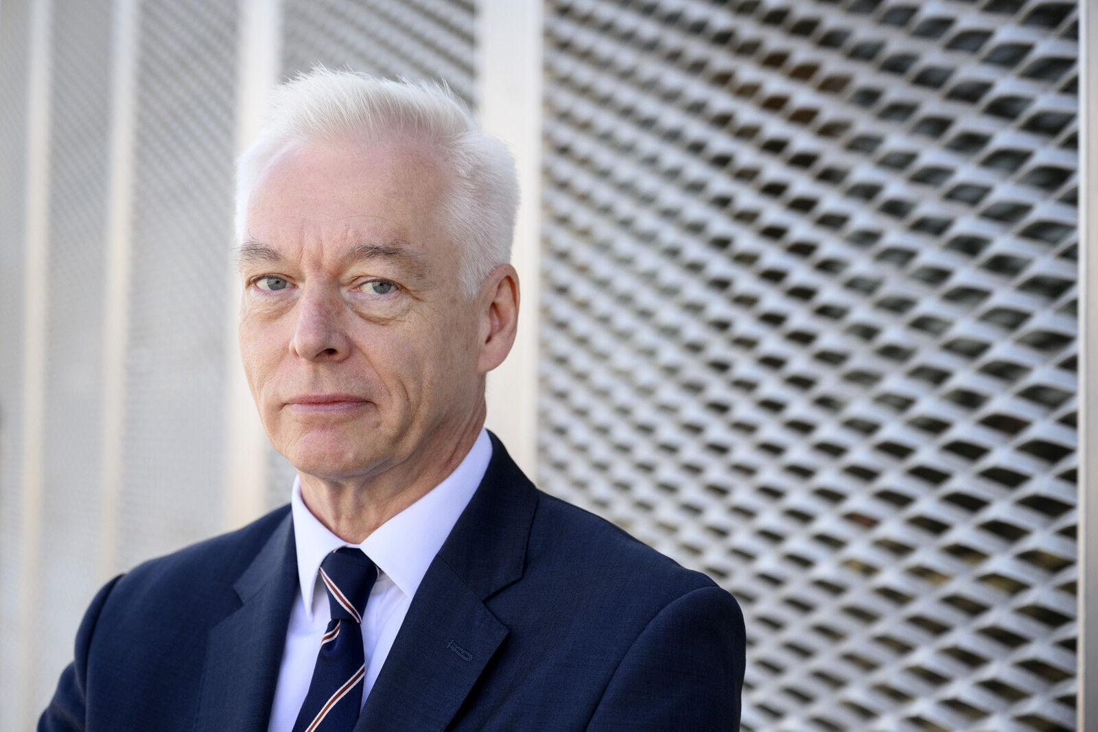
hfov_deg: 28.8
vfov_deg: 19.5
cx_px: 549
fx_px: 2135
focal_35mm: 70
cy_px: 366
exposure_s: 1/1600
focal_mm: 70
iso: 800
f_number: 3.5
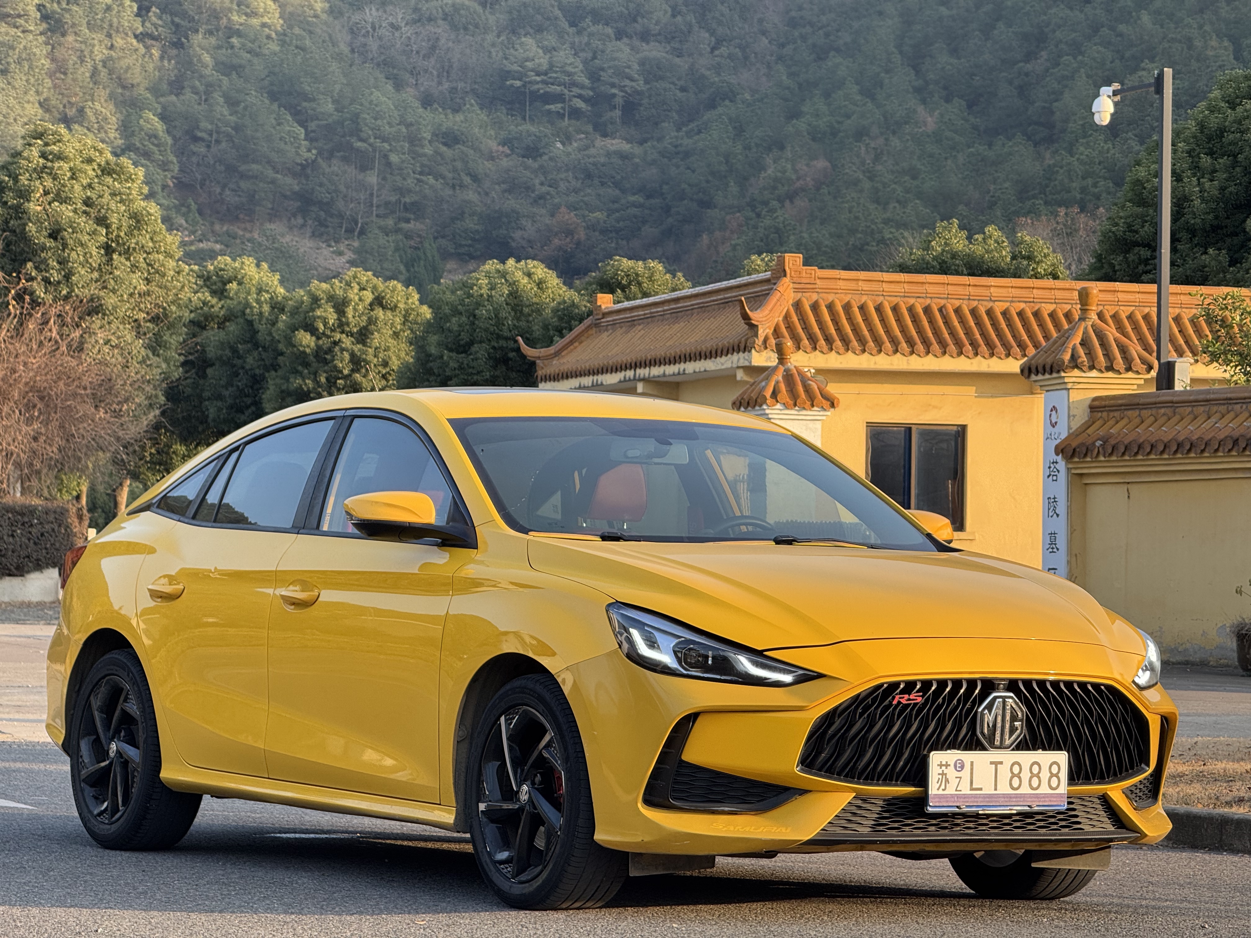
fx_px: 4337
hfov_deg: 16.4
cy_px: 469
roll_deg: -0.7
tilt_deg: +1.8
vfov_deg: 12.3
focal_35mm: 120
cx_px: 626
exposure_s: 1/249
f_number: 2.8
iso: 50
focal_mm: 15.66
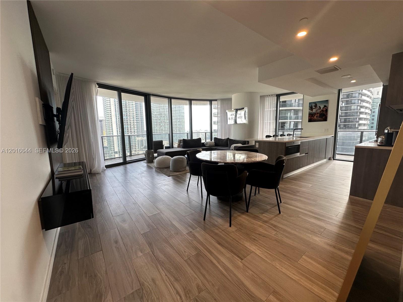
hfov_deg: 102.1
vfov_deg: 85.7
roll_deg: +1.0
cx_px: 202
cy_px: 151
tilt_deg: -7.6
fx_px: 163
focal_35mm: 14
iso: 64
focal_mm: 2.22
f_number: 2.2
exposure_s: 1/120
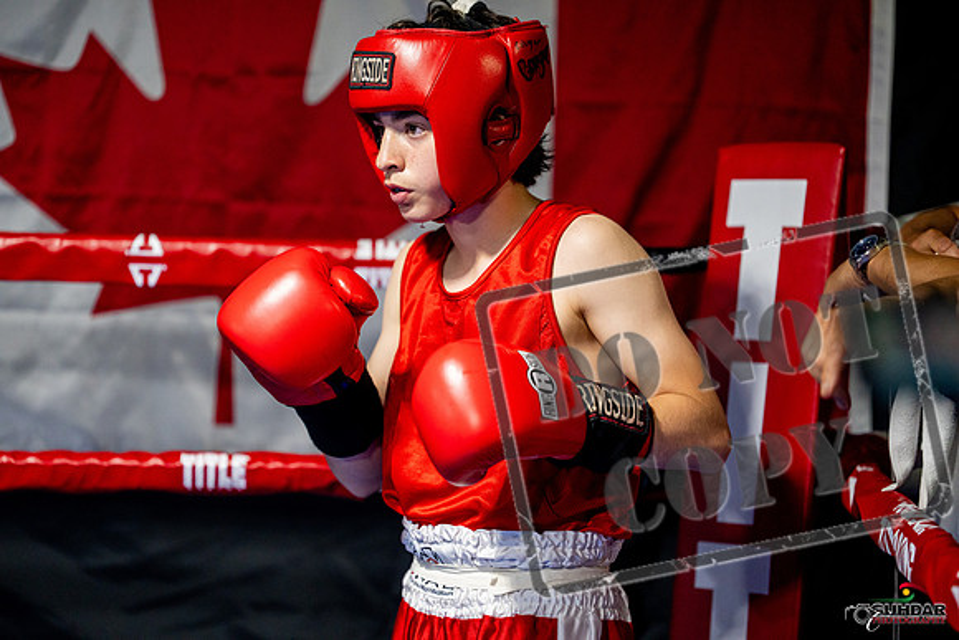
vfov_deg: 9.2
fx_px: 3997
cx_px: 480
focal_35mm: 150
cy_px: 320
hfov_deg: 13.7
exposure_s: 1/800
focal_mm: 150
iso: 3200
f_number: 2
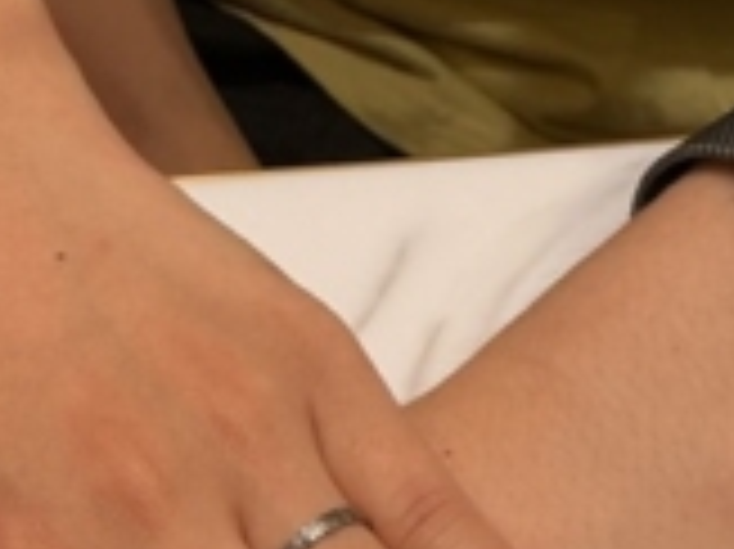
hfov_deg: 24.5
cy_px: 680
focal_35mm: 79
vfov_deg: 17.6
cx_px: 191
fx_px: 1674
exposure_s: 1/264
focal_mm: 3
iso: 25
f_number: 1.8
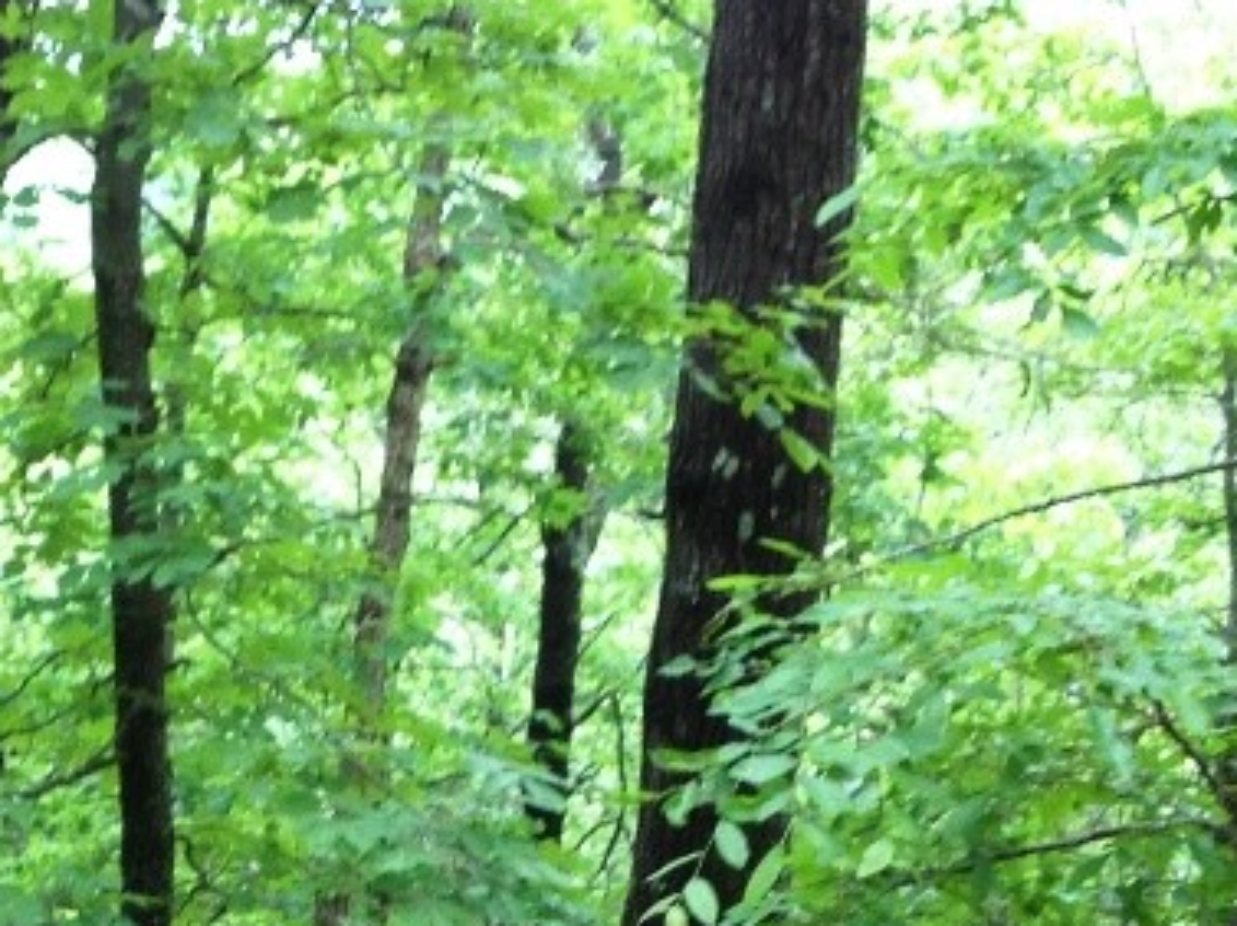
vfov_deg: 14.9
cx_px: 102
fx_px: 3392
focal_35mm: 95
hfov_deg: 20.2
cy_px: 1177
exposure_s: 1/24
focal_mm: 4.28
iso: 50
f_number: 2.4
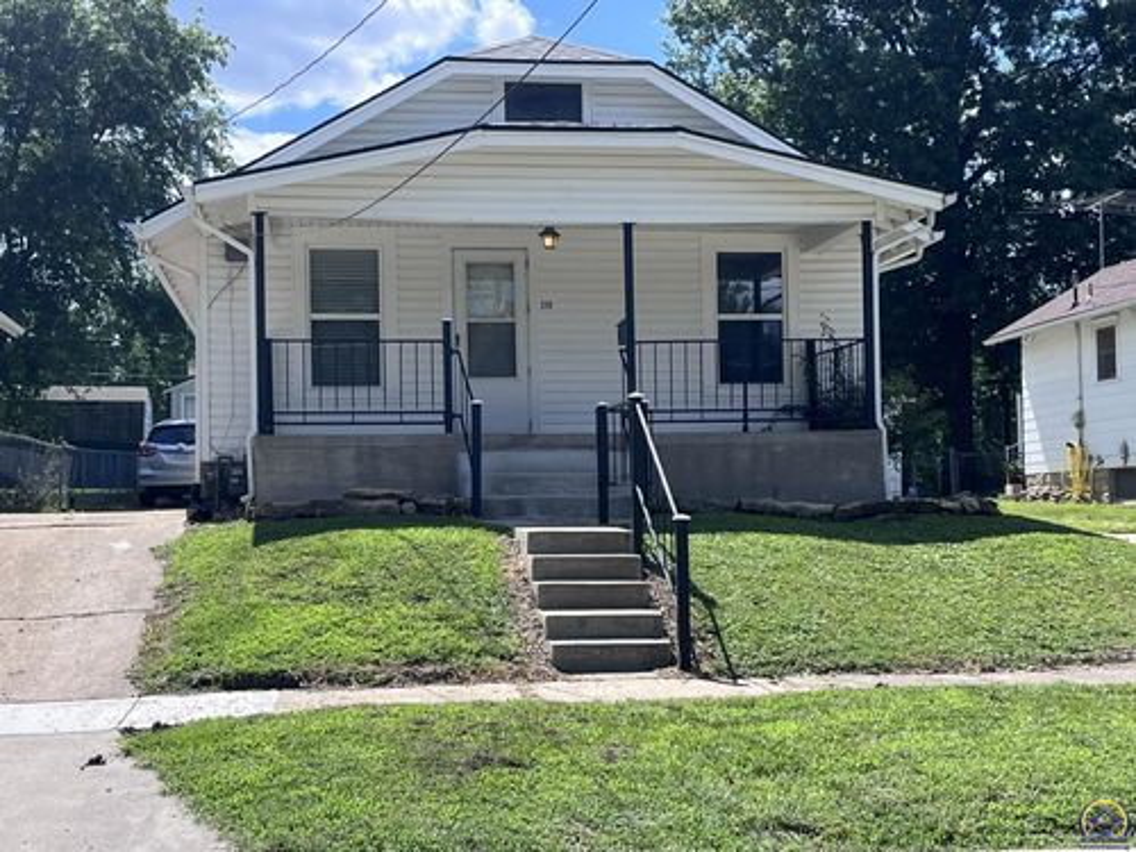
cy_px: 426
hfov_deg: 37.5
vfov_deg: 28.6
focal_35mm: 51
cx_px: 568
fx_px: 1674
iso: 50
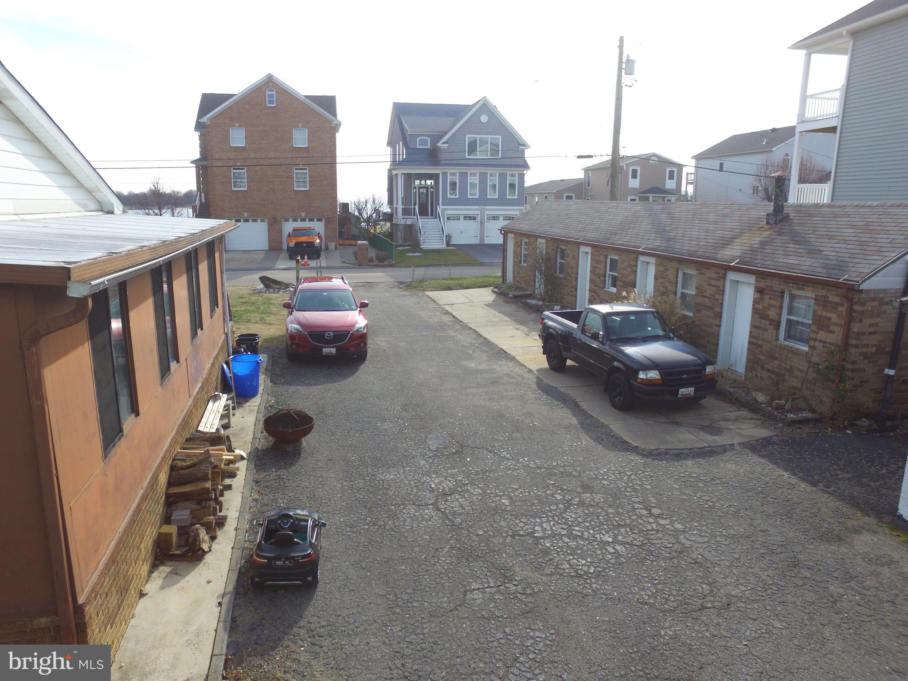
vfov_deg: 66.0
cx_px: 454
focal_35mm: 20
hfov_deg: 81.7
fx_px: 525
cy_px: 340
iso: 100
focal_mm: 3.61
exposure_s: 1/668
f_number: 2.8
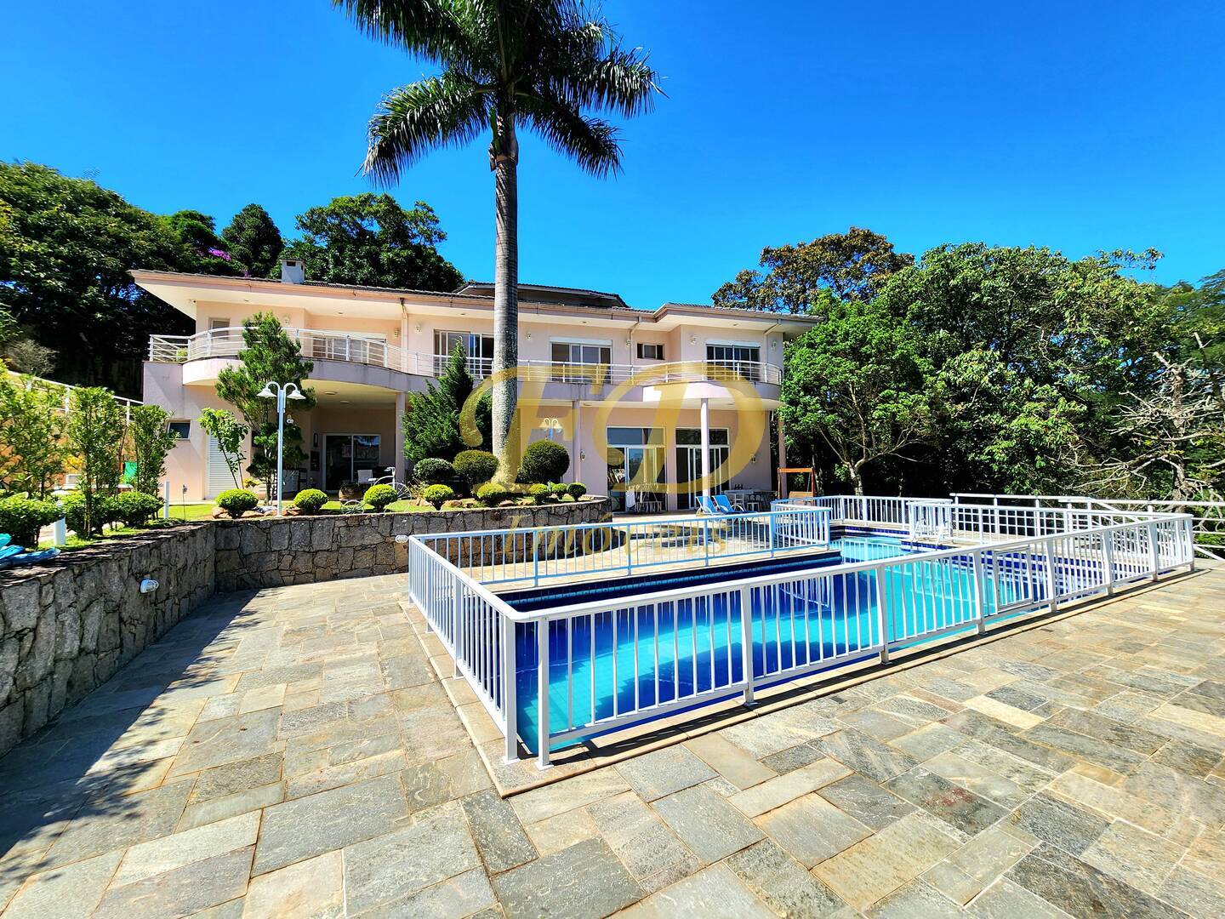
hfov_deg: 106.2
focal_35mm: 13
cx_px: 612
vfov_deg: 89.9
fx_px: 460
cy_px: 460
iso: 50
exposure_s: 1/2000
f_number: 2.2
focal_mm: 2.2
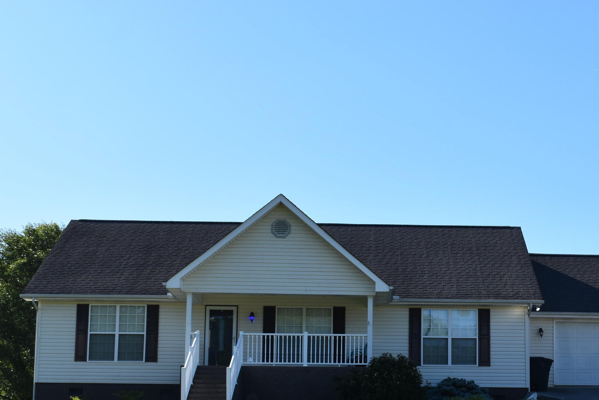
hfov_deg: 28.9
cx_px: 437
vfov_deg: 19.4
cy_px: 348
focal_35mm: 69
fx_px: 1147
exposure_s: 1/250
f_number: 8
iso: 110
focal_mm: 25
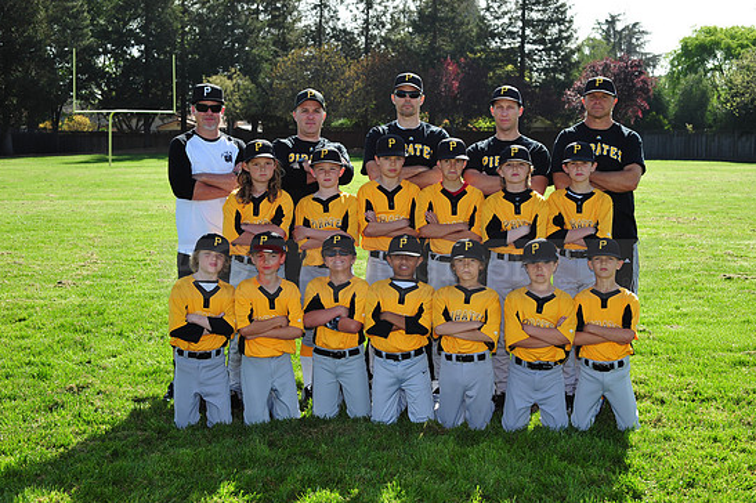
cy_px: 257
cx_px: 391
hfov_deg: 37.5
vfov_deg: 25.5
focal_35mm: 53
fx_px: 1112
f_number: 6.3
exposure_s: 1/800
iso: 400
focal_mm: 50
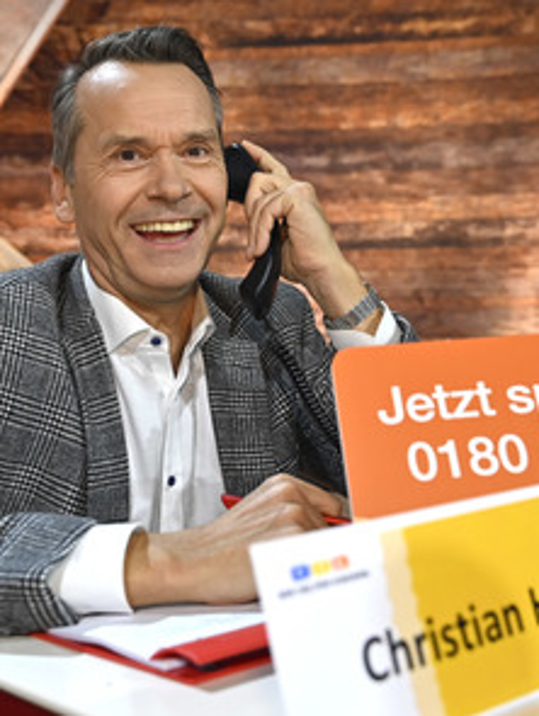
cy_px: 354
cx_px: 198
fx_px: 927
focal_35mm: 45
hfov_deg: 32.3
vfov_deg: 42.3
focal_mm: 30.5
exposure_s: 1/200
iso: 800
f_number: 4
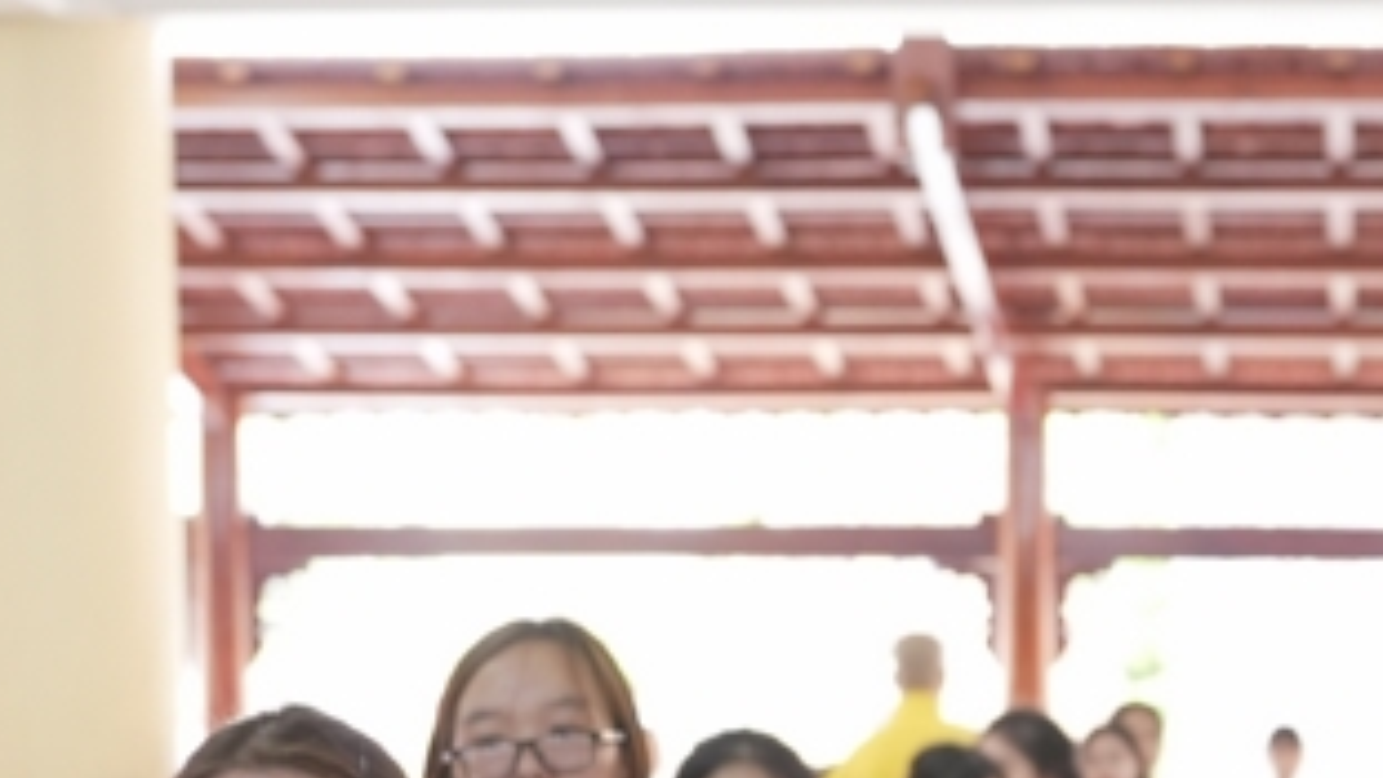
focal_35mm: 115
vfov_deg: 10.3
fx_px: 4218
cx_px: 1332
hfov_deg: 18.2
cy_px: 1067
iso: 2000
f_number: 2.8
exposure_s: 1/125
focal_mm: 35
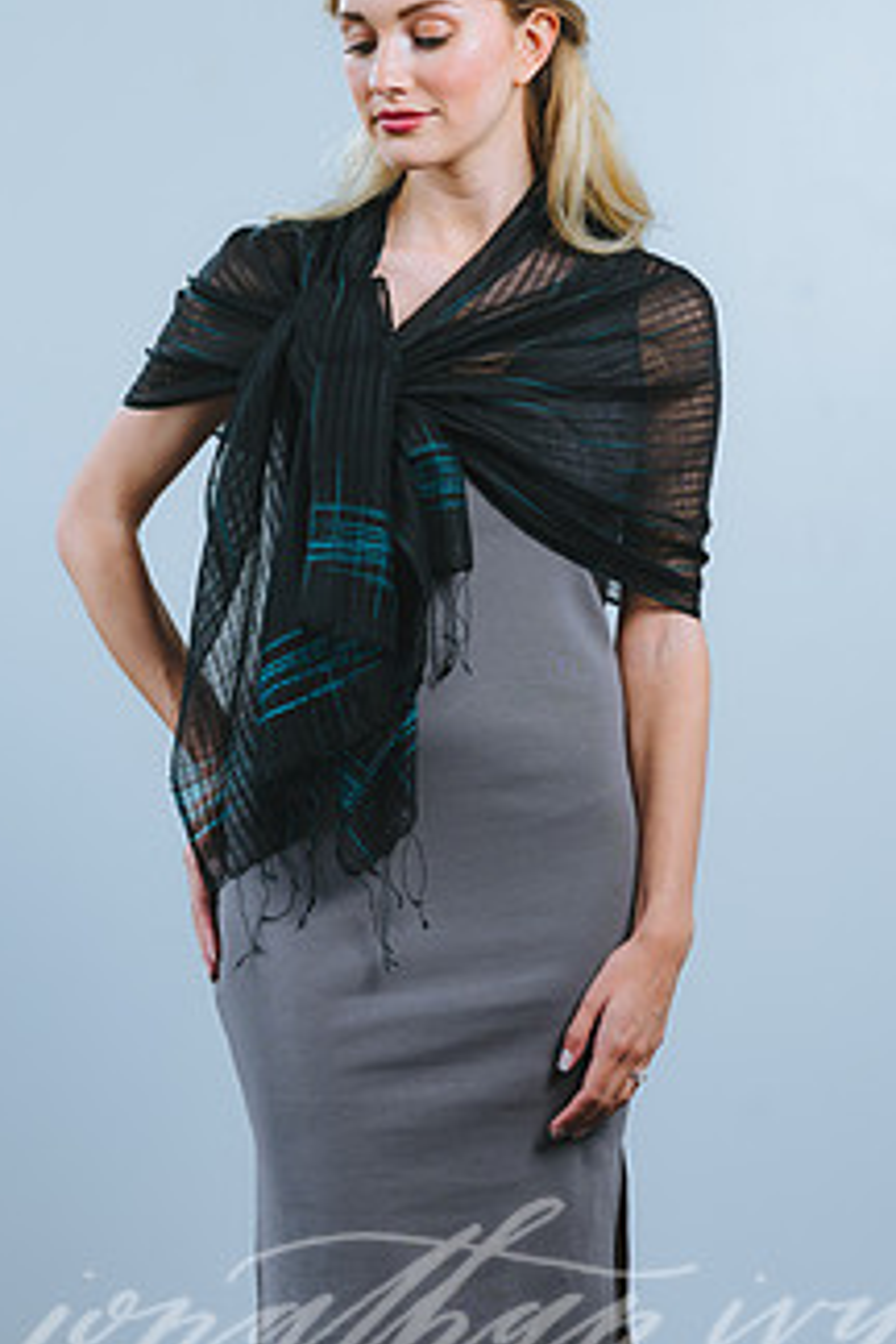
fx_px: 4405
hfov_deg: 11.6
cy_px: 556
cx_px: 440
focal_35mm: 118
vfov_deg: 17.3
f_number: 4
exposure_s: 1/200
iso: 100
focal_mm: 85
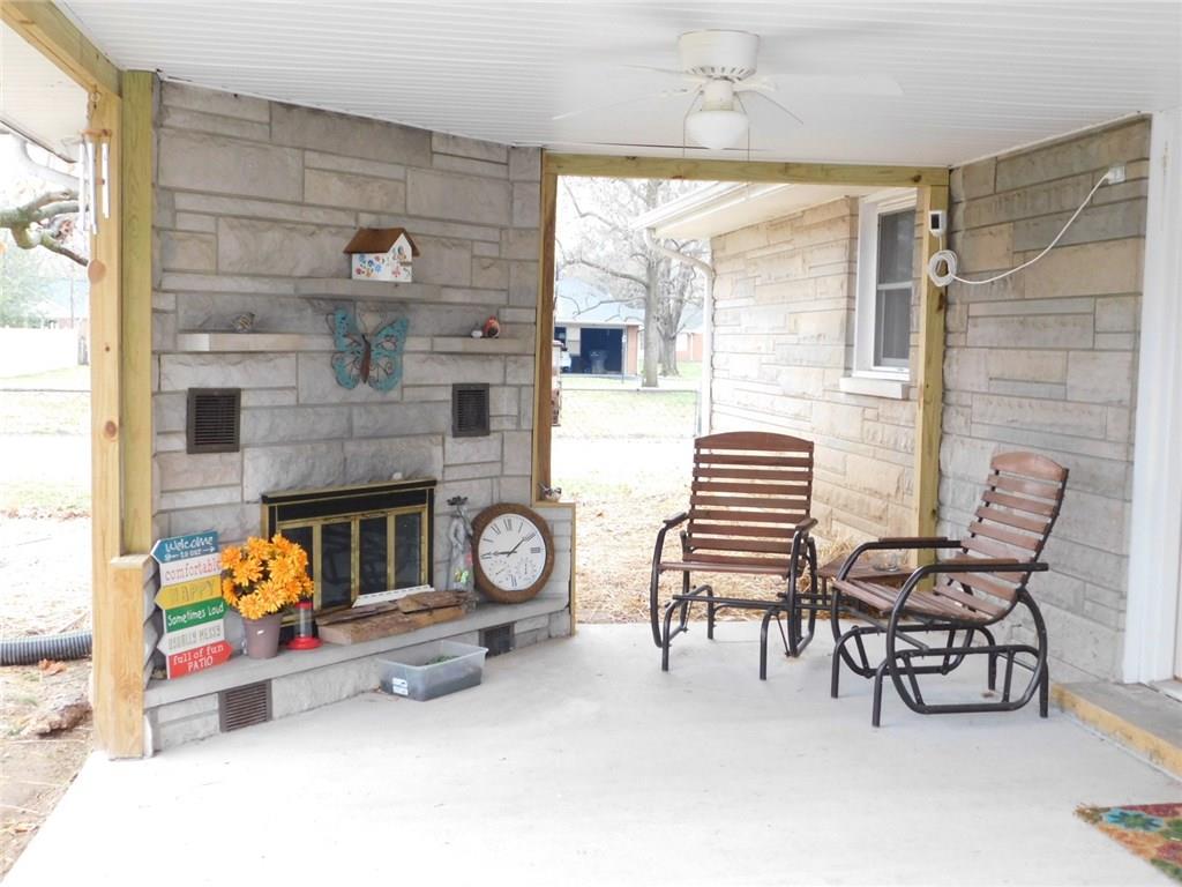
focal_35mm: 40
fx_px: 1366
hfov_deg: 46.8
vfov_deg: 36.0
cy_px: 444
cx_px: 591
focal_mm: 7.1
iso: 280
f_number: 3.6
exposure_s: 1/30
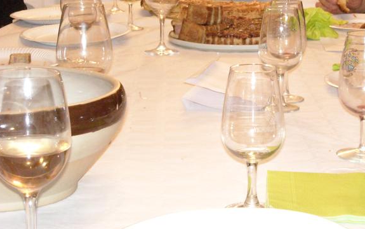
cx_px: 247
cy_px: 48
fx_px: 1115
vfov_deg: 11.7
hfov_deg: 18.5
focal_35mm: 112
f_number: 3.9
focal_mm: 12.3
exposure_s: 1/26
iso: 800
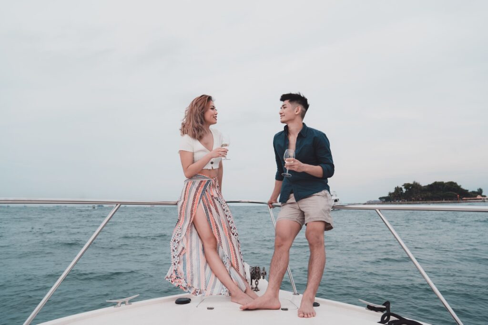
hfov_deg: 70.3
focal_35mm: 26
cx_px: 248
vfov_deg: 50.3
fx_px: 347
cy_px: 161
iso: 200
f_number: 3.5
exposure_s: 1/500
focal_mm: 24
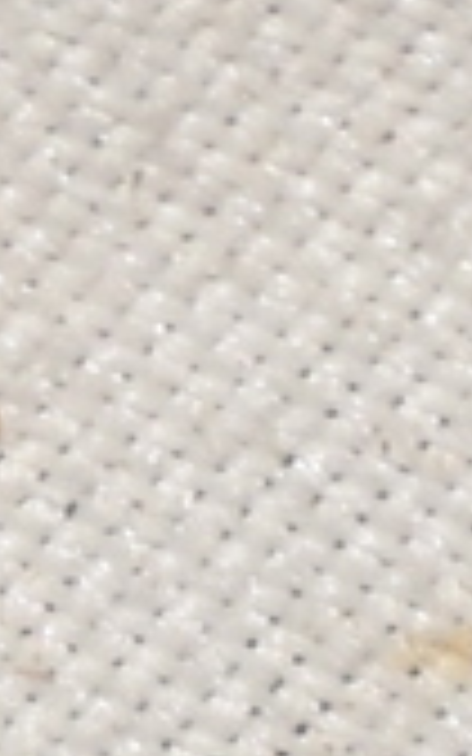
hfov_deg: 1.1
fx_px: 25151
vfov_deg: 1.7
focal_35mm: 1222
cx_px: -688
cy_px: 680
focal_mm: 140
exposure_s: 1/160
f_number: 13
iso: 100
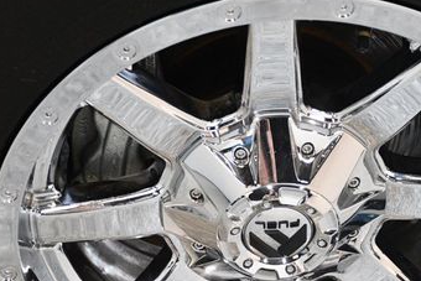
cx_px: 225
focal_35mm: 126
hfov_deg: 16.3
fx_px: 1474
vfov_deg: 10.9
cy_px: 212
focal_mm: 45
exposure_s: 1/125
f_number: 4.5
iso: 3200
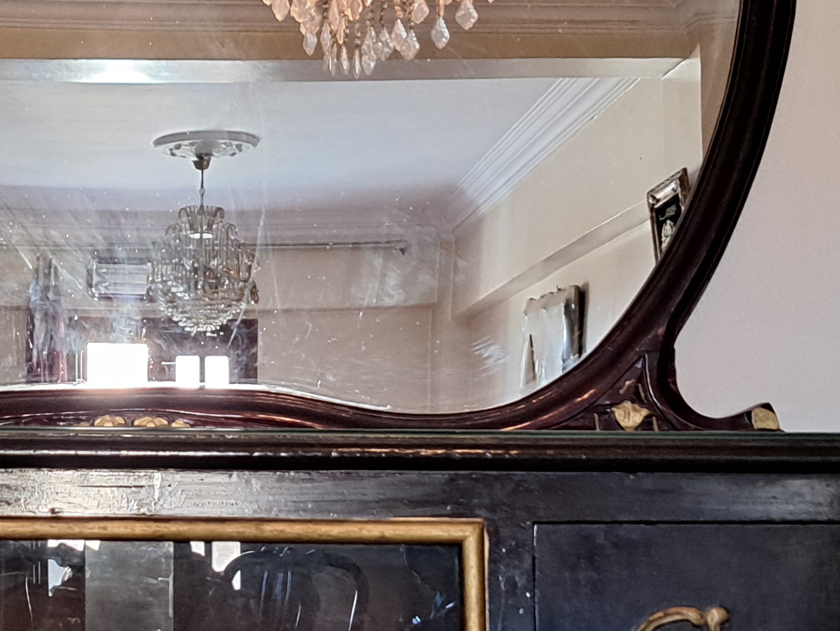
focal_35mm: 86
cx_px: 45
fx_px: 2087
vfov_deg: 17.2
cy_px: 374
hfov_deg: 22.1
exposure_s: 1/50
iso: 500
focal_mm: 5.23
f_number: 1.8
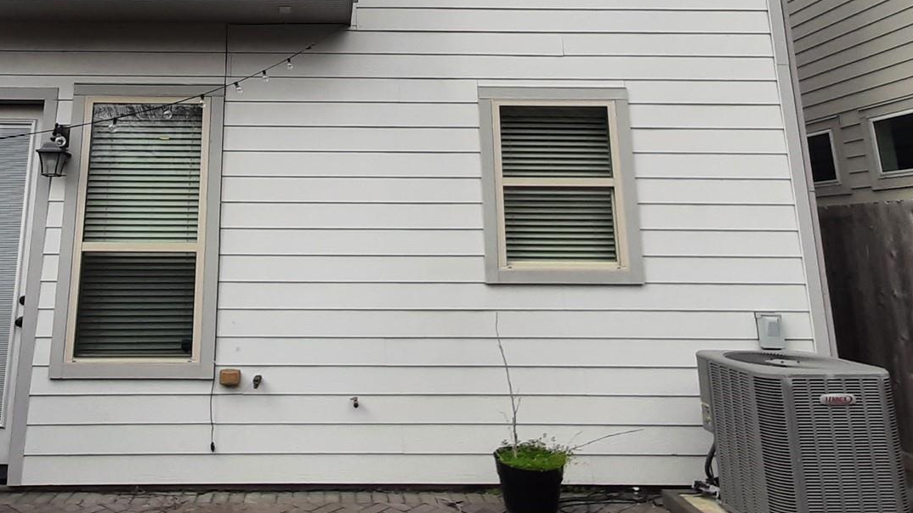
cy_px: 118
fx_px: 654
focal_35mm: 27
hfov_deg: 68.7
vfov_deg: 41.4
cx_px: 339
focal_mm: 1.42
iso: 40
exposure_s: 1/829
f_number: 2.2
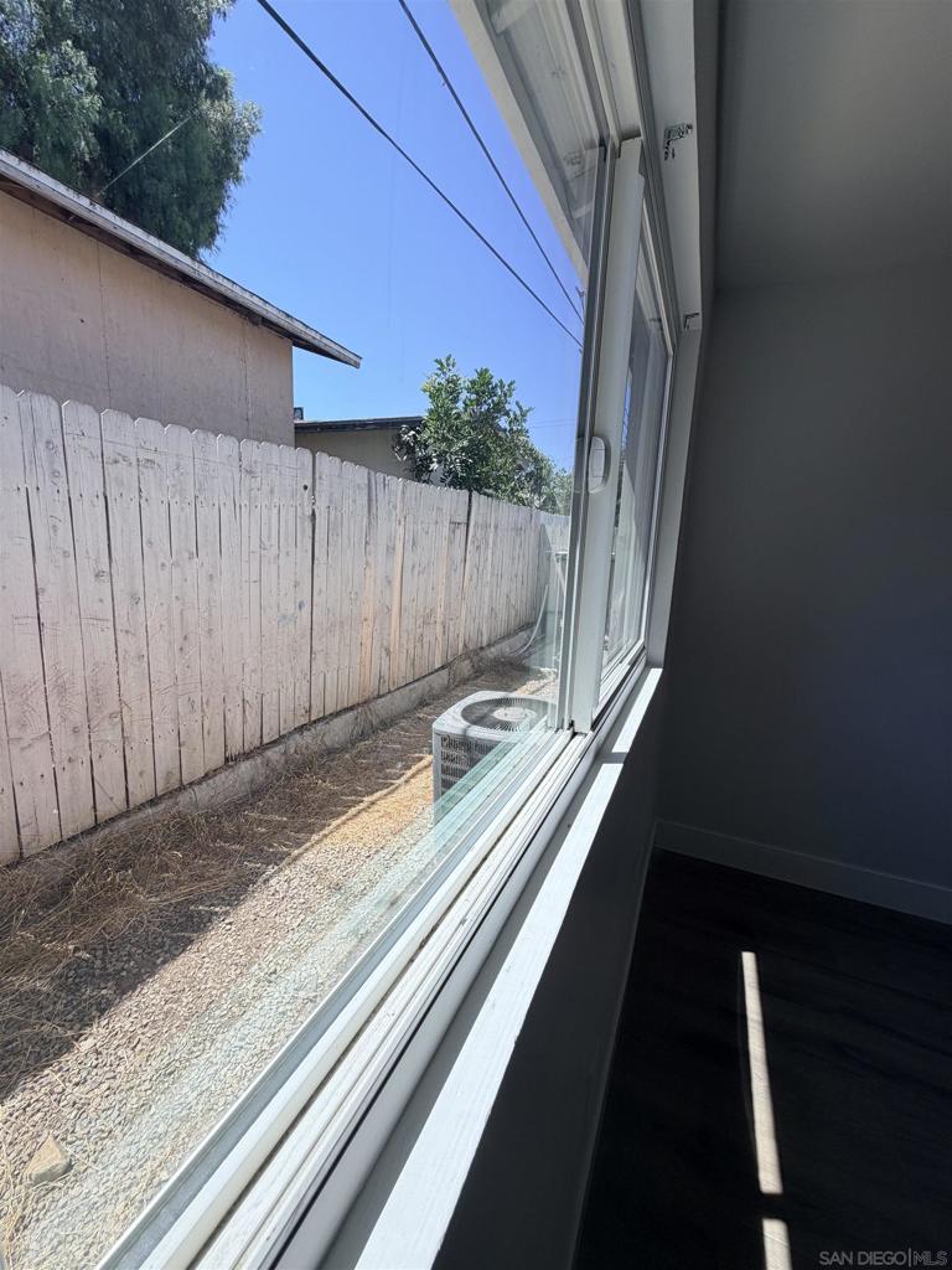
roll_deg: -2.6
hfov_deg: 85.7
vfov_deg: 102.1
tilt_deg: -10.3
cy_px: 635
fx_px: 513
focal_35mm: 14
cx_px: 476
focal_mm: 2.22
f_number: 2.2
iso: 40
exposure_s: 1/559
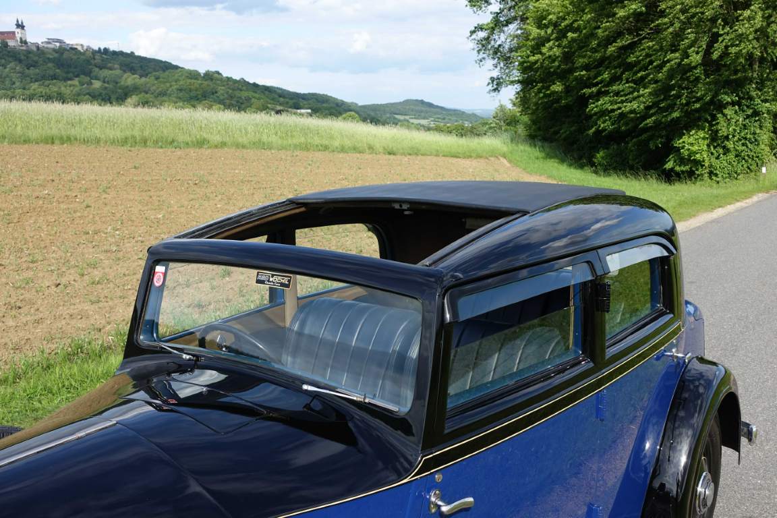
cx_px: 388
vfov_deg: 36.9
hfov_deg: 53.1
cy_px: 259
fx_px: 777
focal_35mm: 36
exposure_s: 1/640
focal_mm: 13.16
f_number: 4
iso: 125
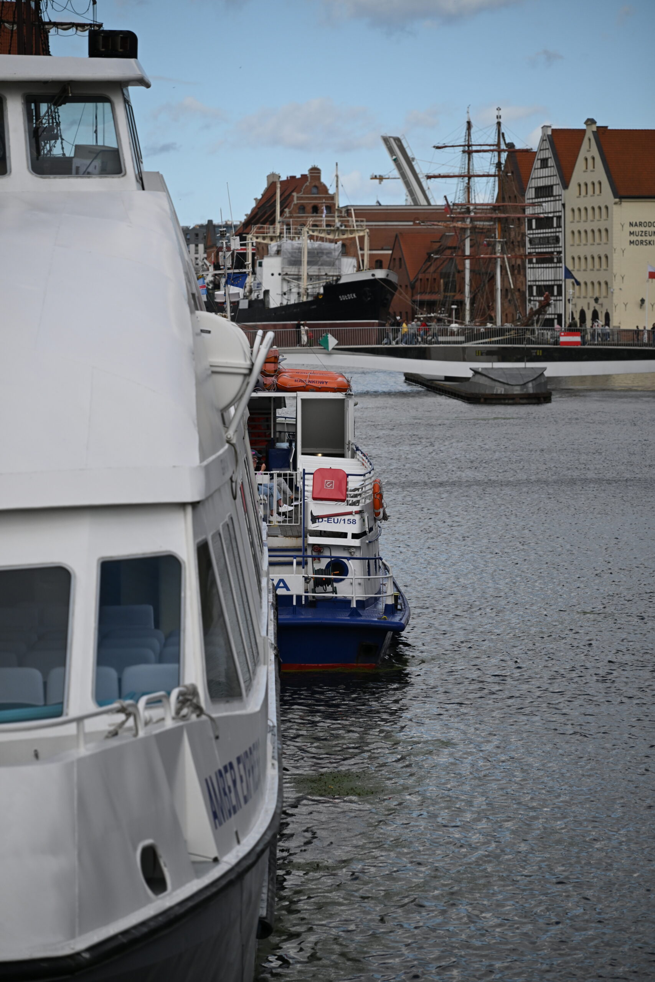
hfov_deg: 11.4
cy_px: 491
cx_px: 328
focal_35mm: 120
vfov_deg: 17.1
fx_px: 3274
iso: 400
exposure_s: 1/5000
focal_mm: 120
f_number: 4
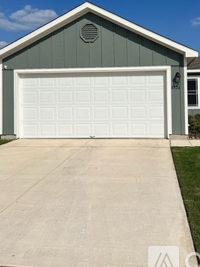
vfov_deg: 47.9
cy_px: 82
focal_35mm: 38
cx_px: 128
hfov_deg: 37.5
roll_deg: +0.8
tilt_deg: +1.9
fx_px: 292
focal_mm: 5.7
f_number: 1.5
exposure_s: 1/14286
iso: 50
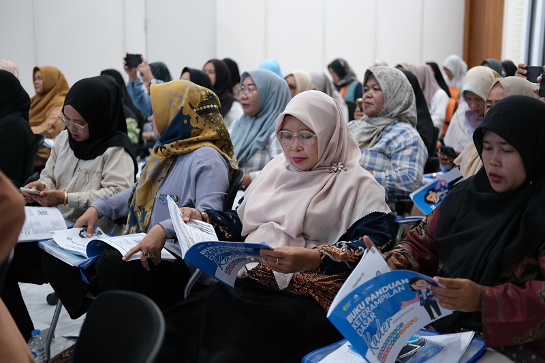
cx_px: 272
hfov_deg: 37.5
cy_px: 182
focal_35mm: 53
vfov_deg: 25.5
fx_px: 802
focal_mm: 35
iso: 1000
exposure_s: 1/125
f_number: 2
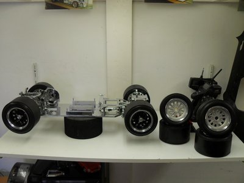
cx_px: 122
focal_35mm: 35
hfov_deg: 52.6
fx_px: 247
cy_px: 92
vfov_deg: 40.7
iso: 100
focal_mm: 6.2
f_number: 2.8
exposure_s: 1/60
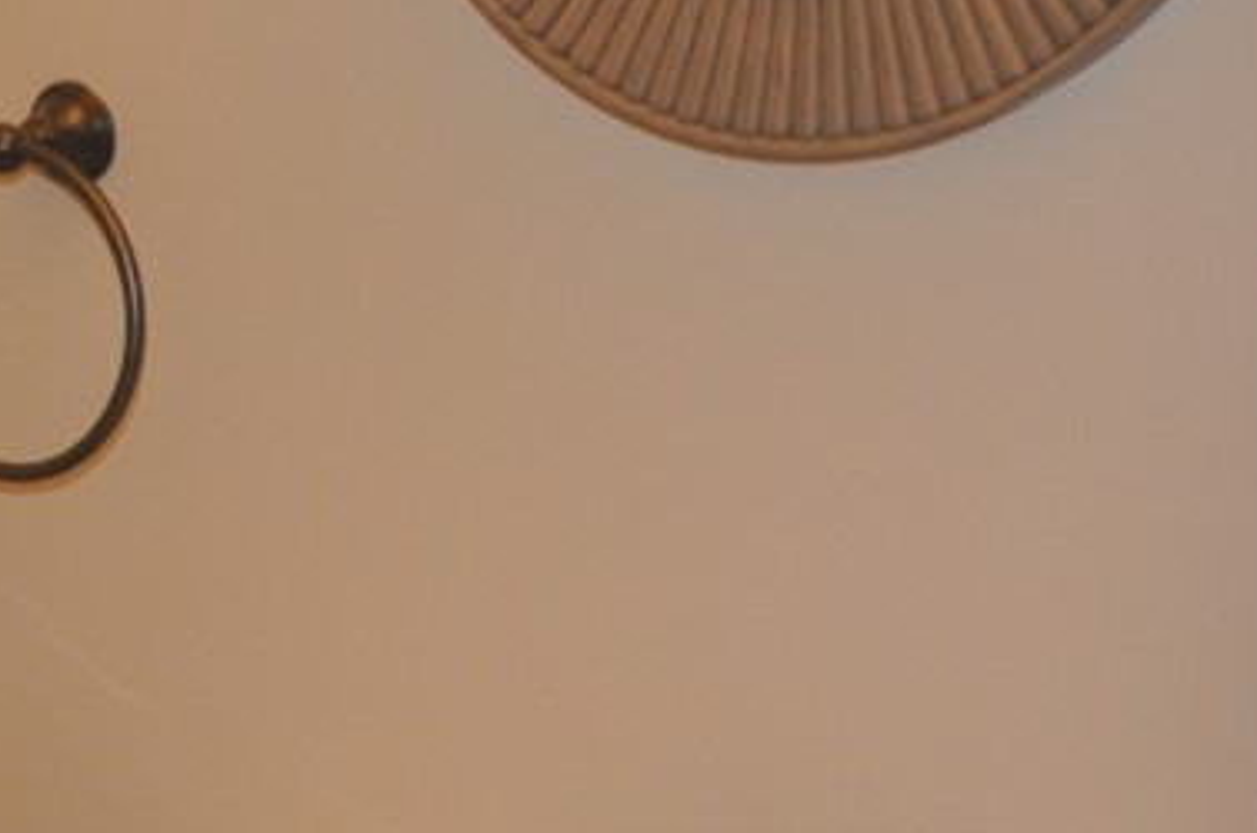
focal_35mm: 78
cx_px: 507
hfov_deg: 26.0
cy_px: 1033
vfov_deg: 16.6
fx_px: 2719
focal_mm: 18
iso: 800
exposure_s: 1/60
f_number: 3.5
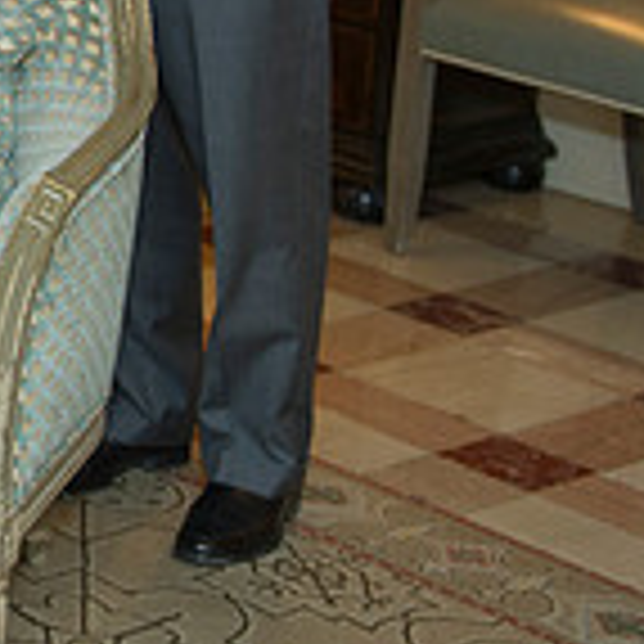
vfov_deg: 13.1
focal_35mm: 130
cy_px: -122
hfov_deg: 12.4
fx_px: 2736
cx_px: -455
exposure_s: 1/60
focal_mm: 32
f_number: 3.2
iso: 1250
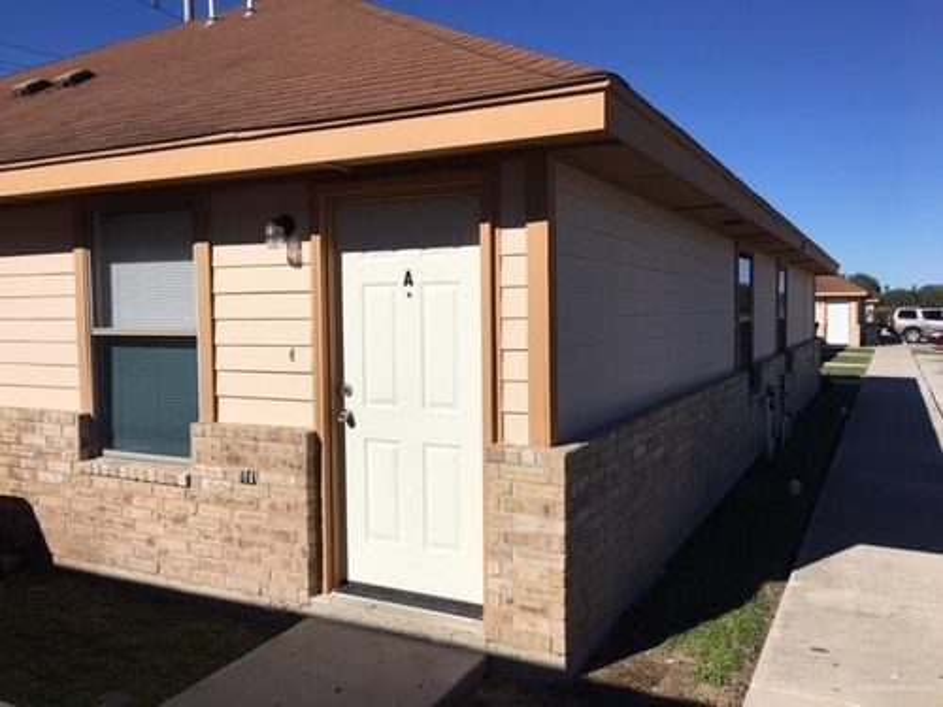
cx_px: 472
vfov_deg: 48.2
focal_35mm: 29
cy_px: 354
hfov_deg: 61.7
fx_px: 790
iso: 25
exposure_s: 1/3663
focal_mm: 4.15
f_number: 2.2
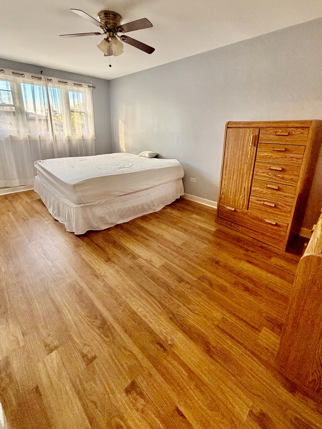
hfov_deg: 78.1
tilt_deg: -16.3
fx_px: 198
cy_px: 189
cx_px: 163
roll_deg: -1.5
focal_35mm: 16
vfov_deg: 94.0
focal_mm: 2.22
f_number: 2.2
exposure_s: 1/60
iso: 400
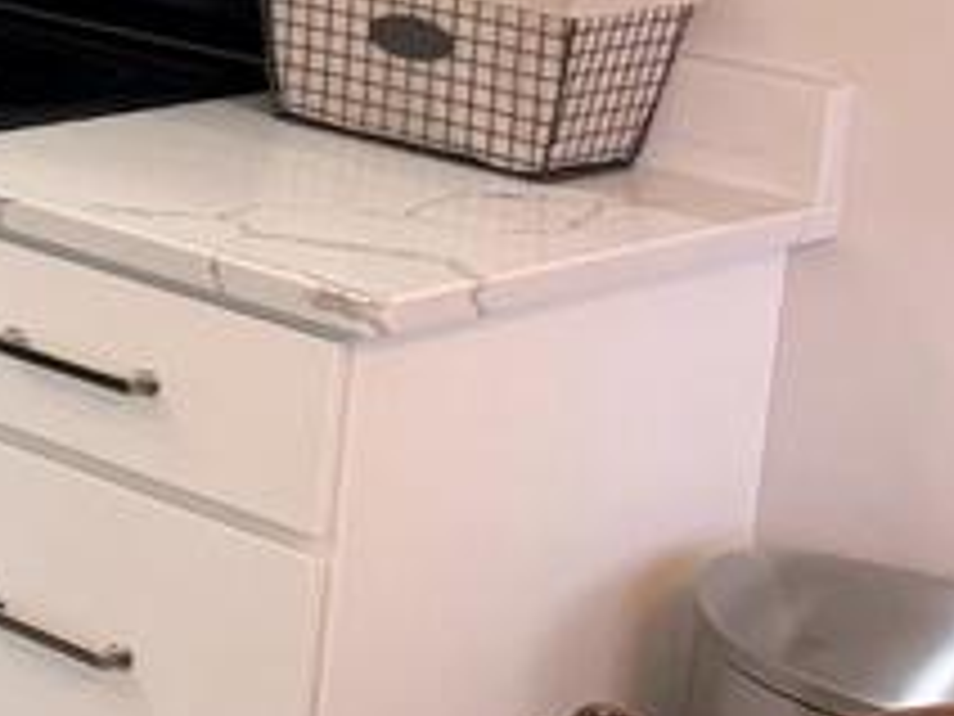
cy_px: -162
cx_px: -1107
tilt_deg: -8.4
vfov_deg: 12.4
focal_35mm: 116
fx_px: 3197
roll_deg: -1.4
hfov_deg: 13.7
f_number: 1.78
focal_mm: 6.76
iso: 100
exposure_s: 1/120
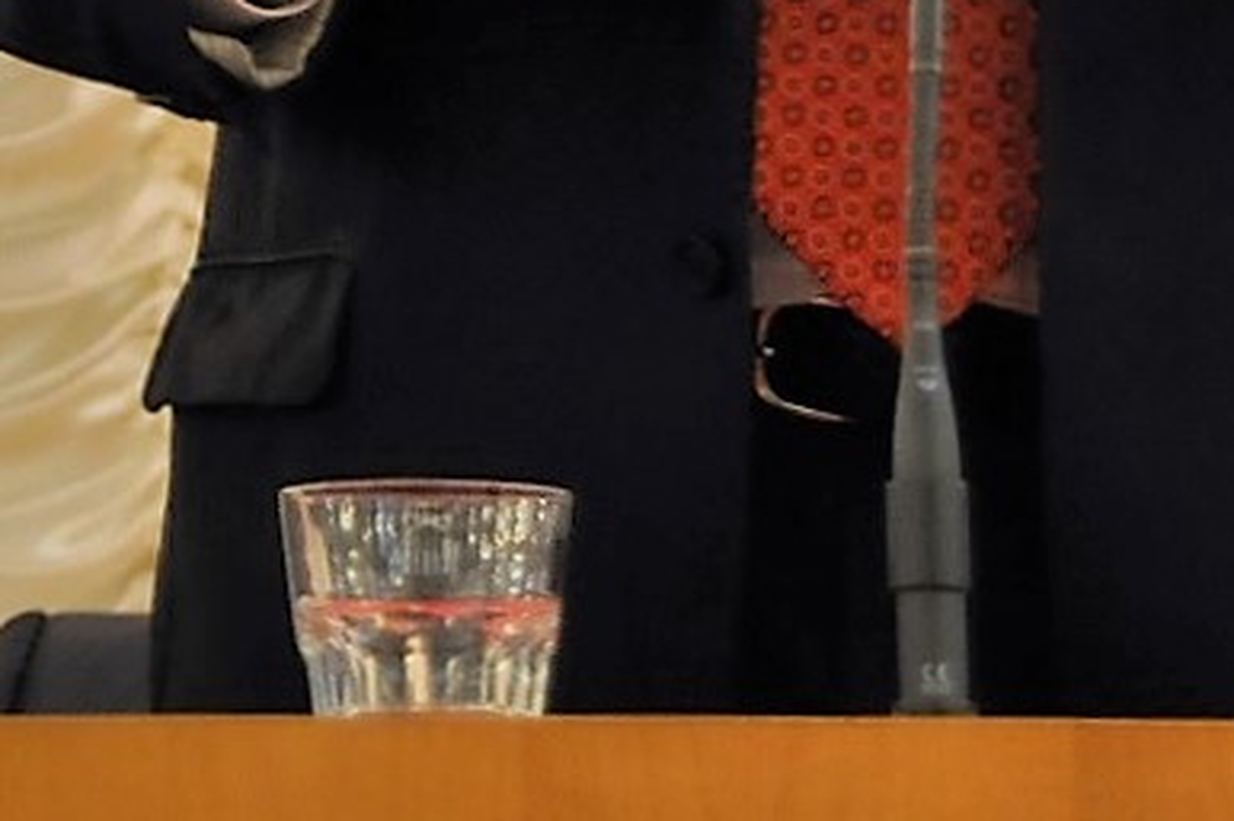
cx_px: -14
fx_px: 16829
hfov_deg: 4.2
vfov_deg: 2.8
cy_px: -861
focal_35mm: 491
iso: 900
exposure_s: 1/30
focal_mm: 75
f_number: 5
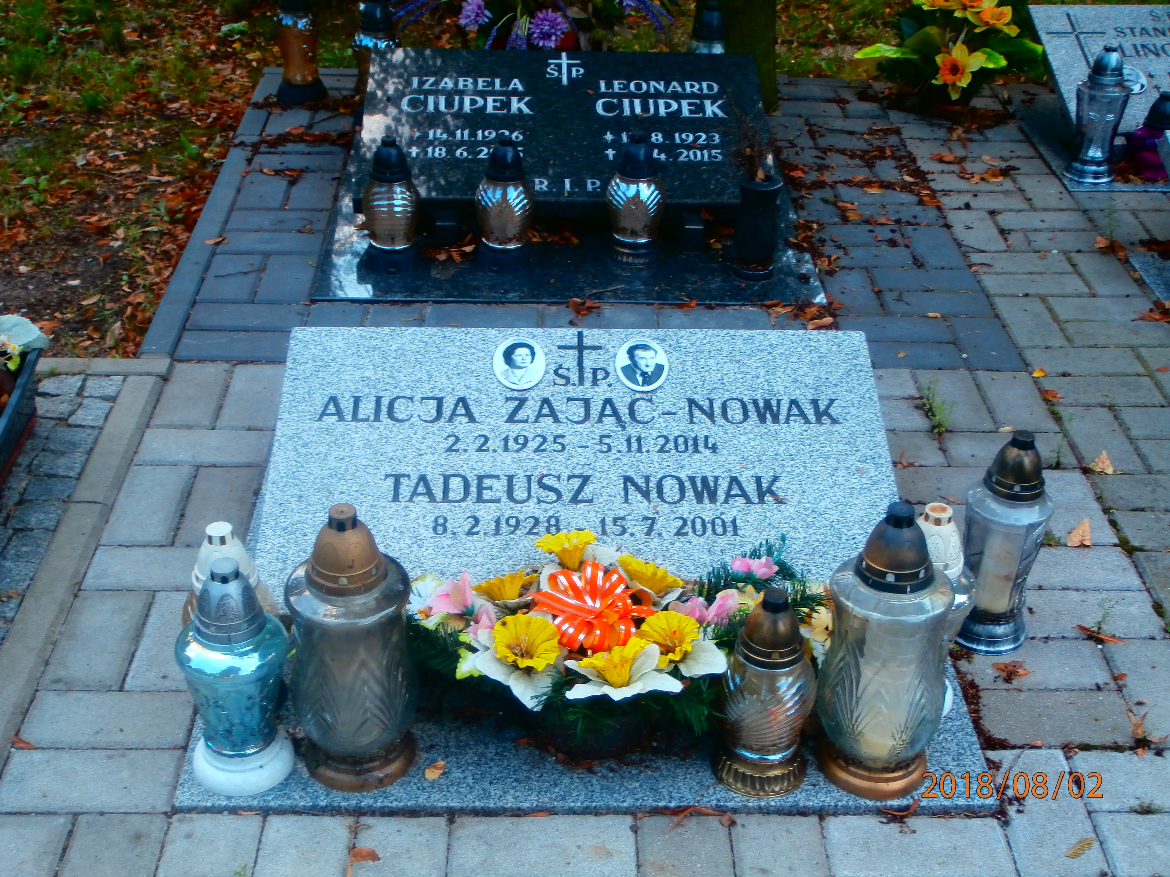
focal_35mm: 47
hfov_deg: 40.4
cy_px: 438
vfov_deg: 30.9
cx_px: 585
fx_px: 1589
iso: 100
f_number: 4.2
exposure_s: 1/80
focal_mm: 8.29
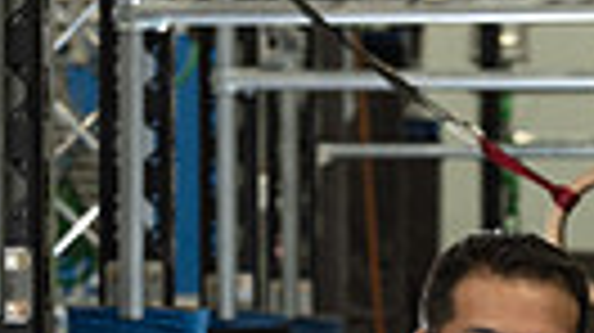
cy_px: 513
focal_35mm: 428
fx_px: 6736
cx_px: 603
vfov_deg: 2.8
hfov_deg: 5.0
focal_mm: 120
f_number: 5
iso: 500
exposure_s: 1/50
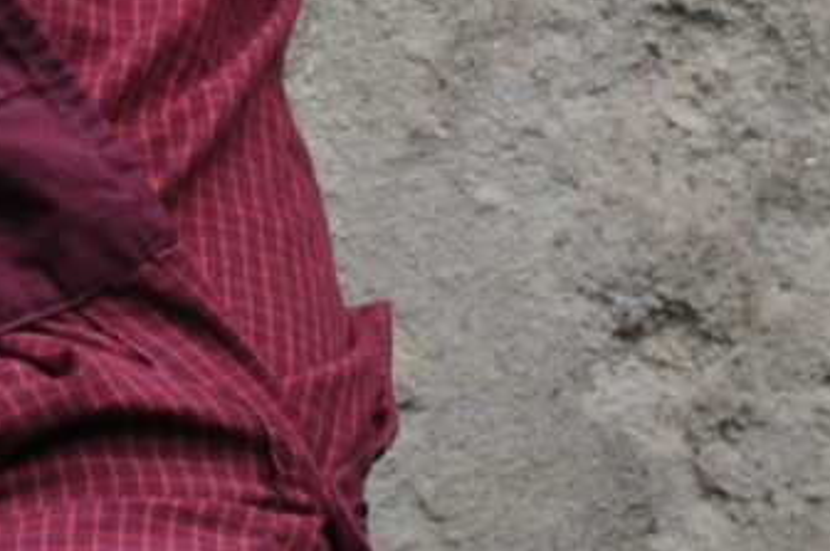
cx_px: -99
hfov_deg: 2.6
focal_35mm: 801
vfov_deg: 1.7
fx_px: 18441
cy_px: -450
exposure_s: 1/50
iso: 320
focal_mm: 70
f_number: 13
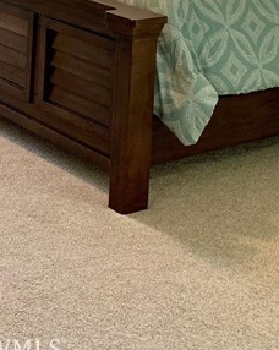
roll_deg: -2.5
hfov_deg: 16.5
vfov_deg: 19.7
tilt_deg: -6.7
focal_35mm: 91
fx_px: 941
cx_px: -2
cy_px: -81
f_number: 1.8
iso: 200
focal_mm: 4.25
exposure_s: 1/60
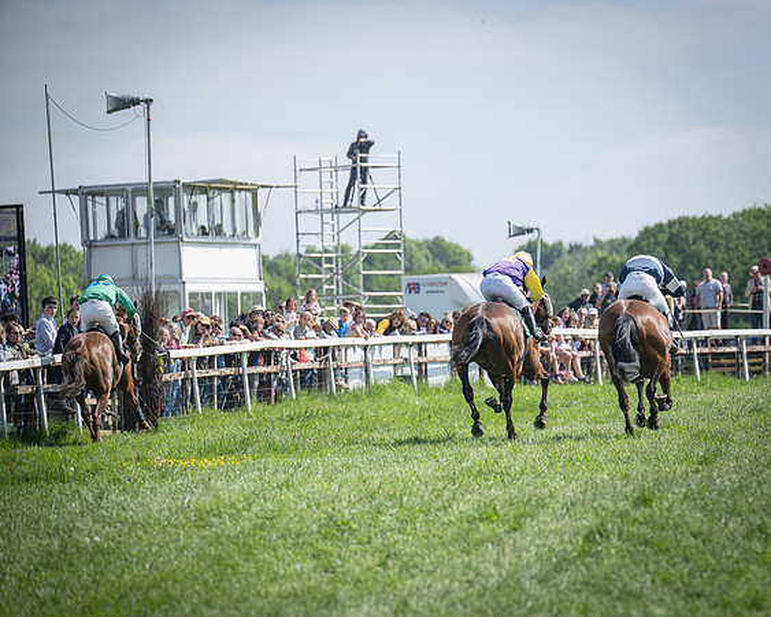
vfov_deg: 6.0
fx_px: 5866
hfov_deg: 7.5
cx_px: 528
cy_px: 352
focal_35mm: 257
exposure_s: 1/1600
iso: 200
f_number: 4
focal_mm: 200
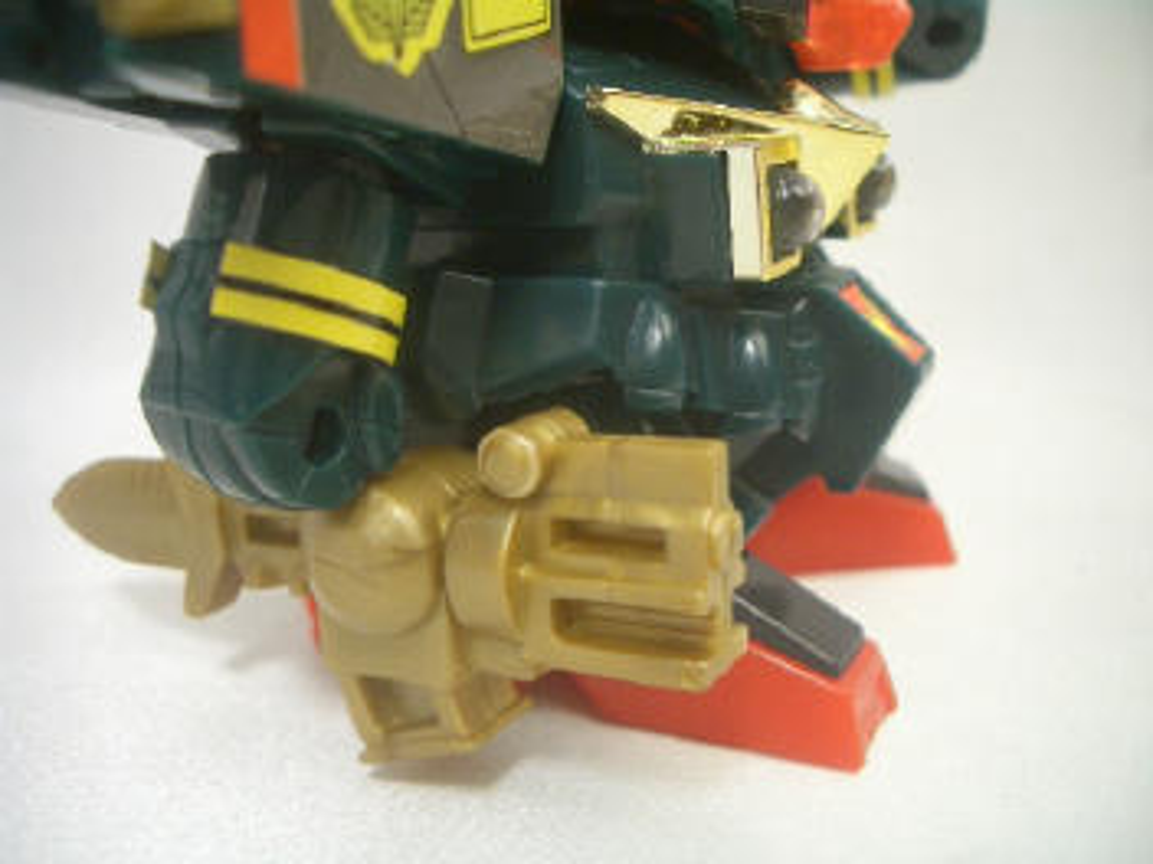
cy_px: 432
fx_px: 1166
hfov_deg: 52.6
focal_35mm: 35
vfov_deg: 40.7
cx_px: 576
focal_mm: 5.8
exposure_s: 1/125
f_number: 2.6
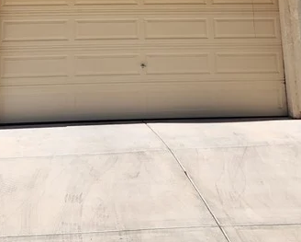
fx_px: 624
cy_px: -58
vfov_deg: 20.3
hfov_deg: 27.0
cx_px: 104
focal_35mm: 70
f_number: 1.8
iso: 12
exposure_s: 1/1192
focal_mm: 6.4
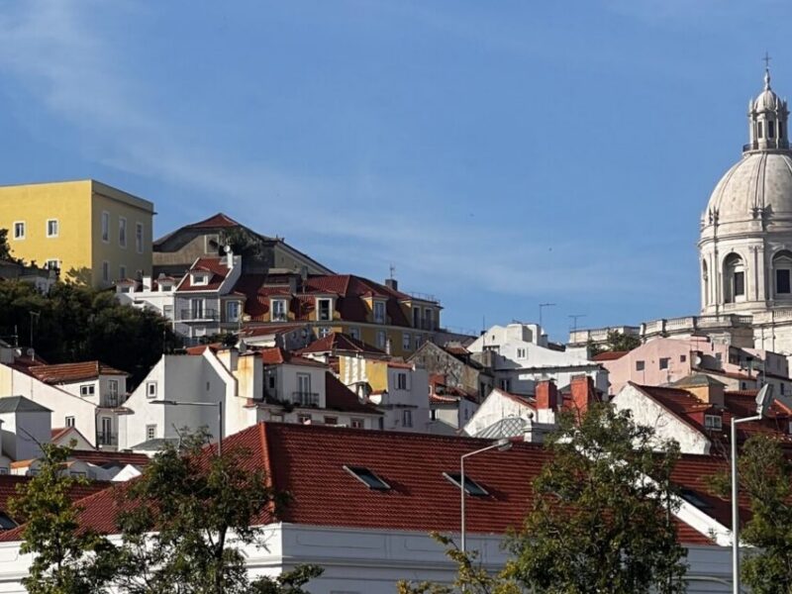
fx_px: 1762
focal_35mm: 77
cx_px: 396
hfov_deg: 25.3
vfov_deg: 19.1
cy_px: 297
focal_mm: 9
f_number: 2.8
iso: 32
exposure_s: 1/827
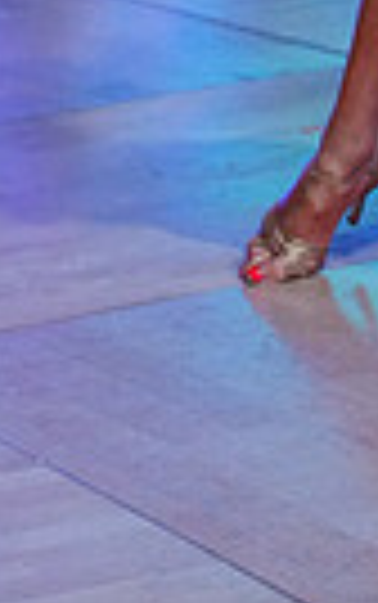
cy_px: -693
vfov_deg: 8.5
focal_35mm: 230
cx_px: 461
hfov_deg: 5.7
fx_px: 3783
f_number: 4
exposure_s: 1/400
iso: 2500
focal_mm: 52
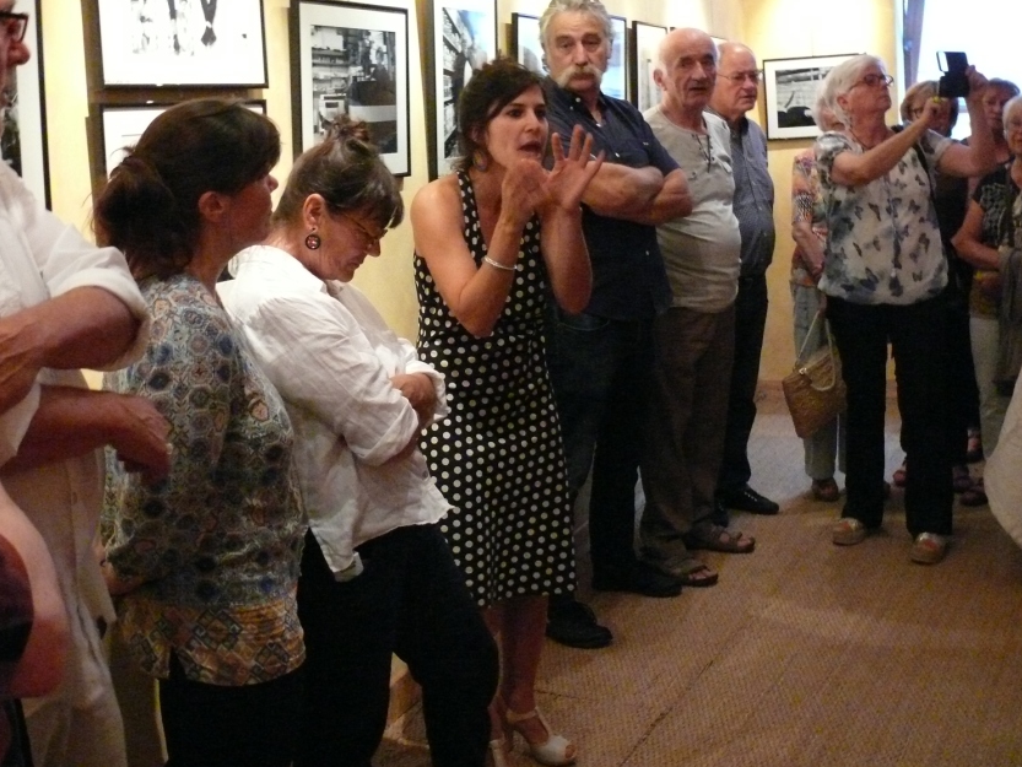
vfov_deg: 33.6
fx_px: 1270
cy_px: 341
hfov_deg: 43.7
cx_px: 420
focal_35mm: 43
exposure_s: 1/30
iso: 800
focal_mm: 7.4
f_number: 2.8
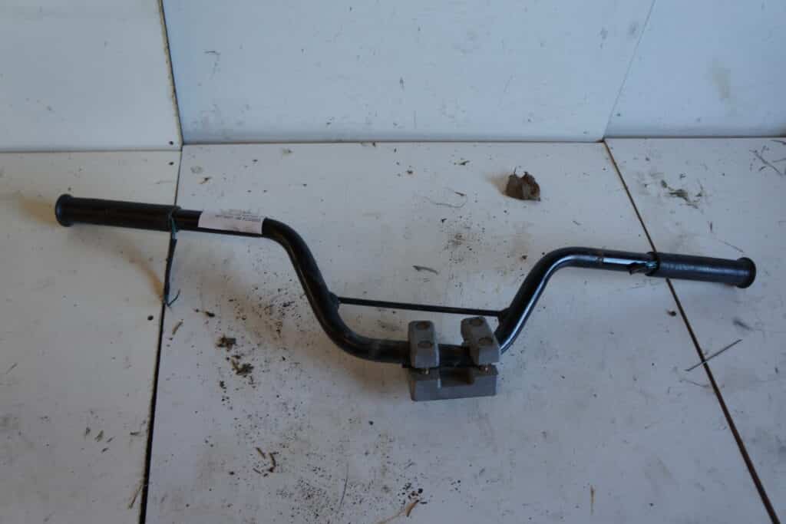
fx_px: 622
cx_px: 393
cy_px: 262
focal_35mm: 28
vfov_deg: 45.7
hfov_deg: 64.5
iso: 250
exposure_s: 1/60
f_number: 4
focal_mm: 19
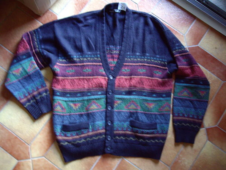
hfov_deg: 49.0
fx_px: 248
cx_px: 113
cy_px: 85
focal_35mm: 38
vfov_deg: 37.7
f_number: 2.7
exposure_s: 1/5
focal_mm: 6.2
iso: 200
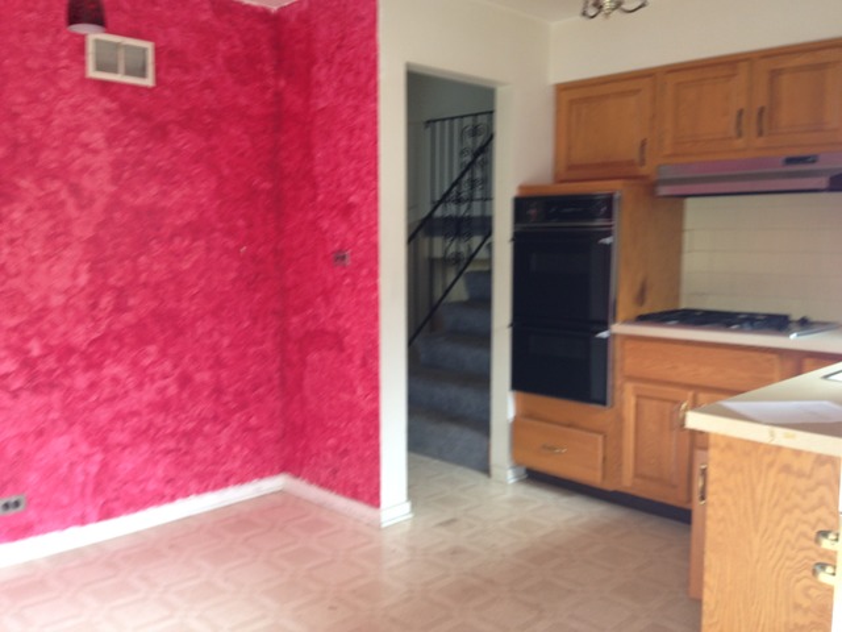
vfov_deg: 42.9
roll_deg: -0.7
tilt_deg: -7.0
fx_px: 803
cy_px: 316
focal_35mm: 33
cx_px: 421
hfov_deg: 55.4
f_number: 2.4
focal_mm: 4.12
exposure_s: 1/20
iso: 50
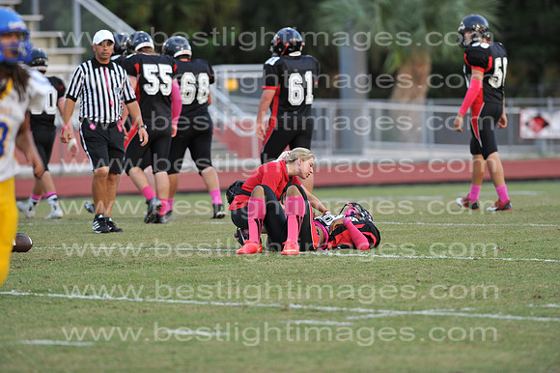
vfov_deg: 4.6
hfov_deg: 6.9
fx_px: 4664
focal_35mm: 300
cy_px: 186
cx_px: 280
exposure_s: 1/500
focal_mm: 300
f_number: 4
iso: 2000
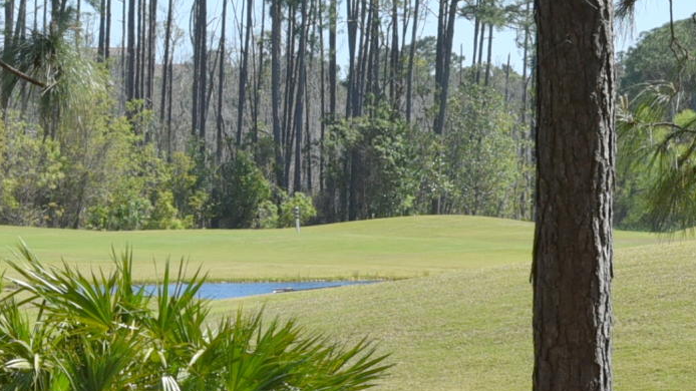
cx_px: -24
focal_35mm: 249
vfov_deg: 4.9
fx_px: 4594
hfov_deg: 8.6
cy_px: 205
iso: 200
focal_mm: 55
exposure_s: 1/400
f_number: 10
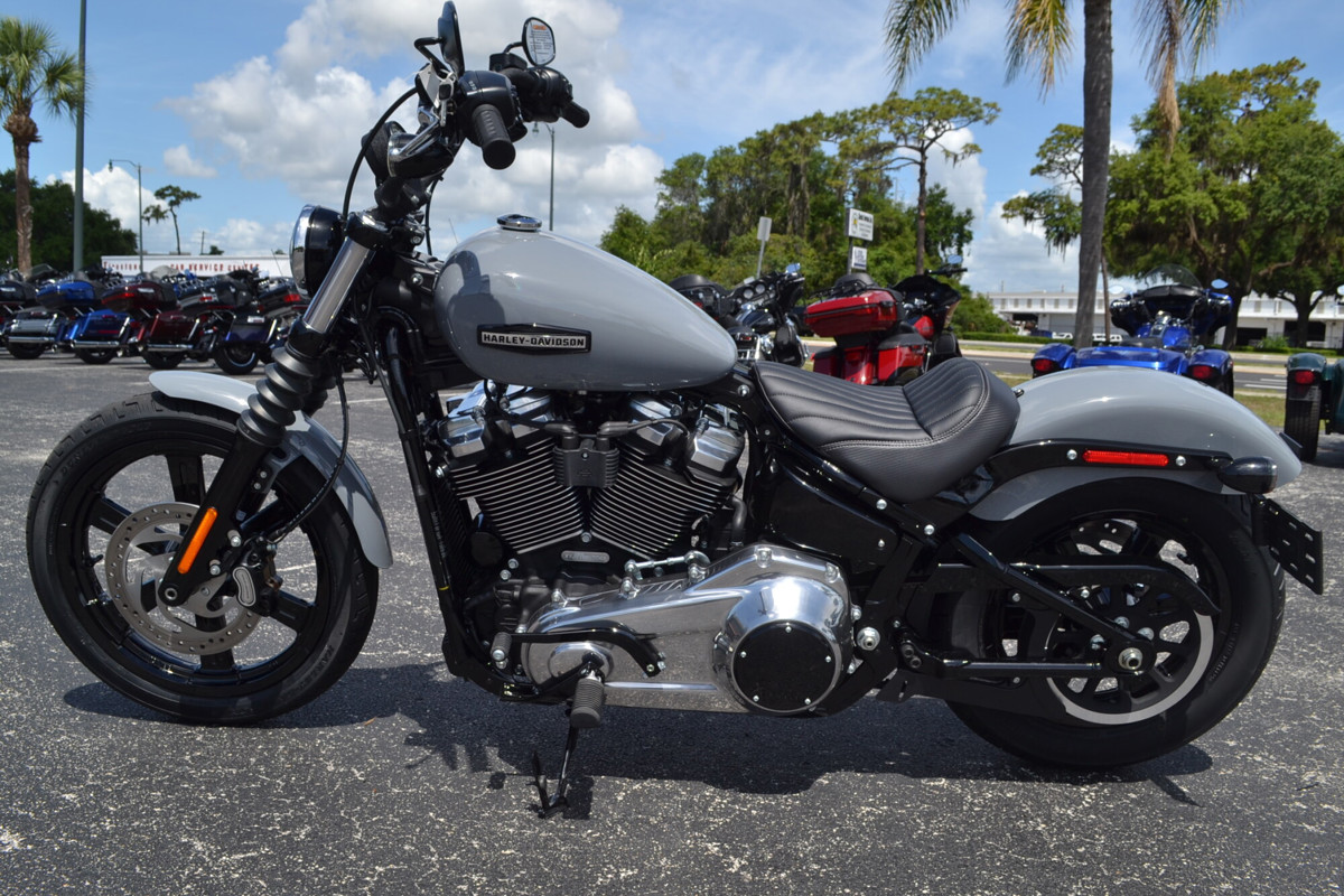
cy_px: 448
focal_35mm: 30
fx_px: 1120
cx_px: 672
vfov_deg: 43.6
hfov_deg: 61.9
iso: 100
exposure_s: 1/250
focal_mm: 20
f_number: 8
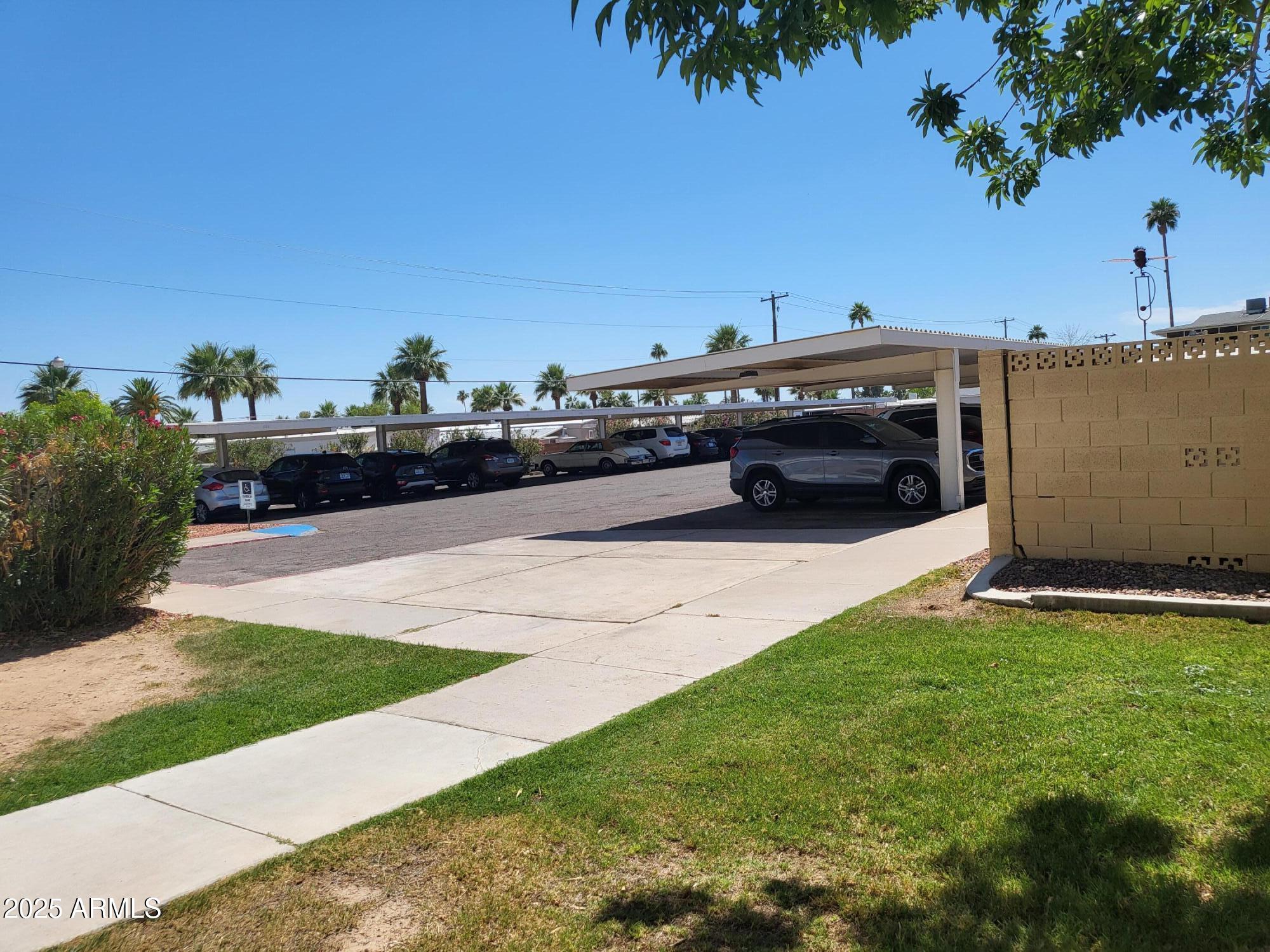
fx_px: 954
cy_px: 476
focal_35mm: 26
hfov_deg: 67.3
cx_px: 635
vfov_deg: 53.1
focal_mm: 4.25
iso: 50
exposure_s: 1/3850
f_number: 1.8
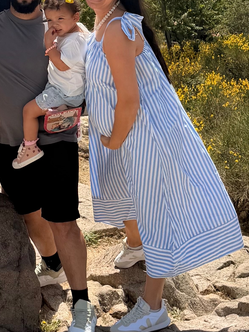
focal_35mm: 42
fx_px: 403
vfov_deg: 42.8
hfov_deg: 33.3
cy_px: 68
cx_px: 48
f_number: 1.78
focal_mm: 6.76
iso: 80
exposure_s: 1/6711
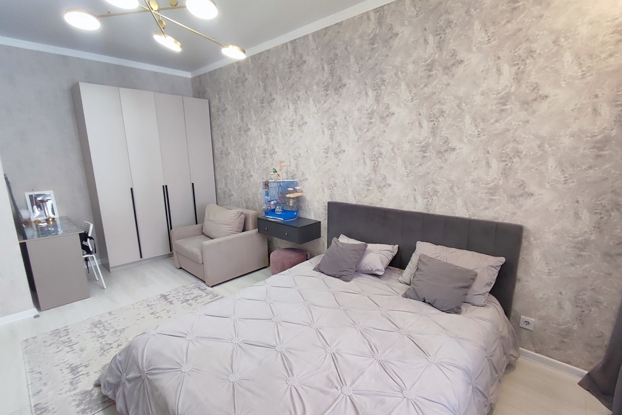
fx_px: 294
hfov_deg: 93.3
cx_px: 311
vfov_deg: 70.4
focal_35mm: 17
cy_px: 214
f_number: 2.2
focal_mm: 1.65
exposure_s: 1/50
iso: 274
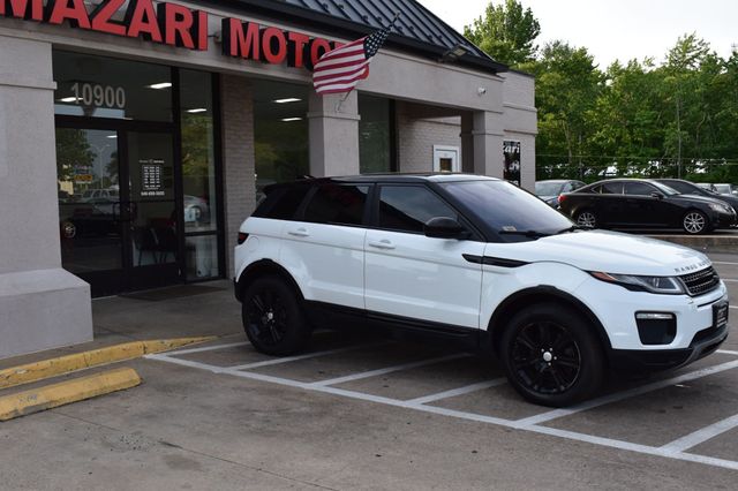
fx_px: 768
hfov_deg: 51.3
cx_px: 369
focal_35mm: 38
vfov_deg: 35.5
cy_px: 246
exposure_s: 1/320
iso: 400
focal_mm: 25
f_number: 10
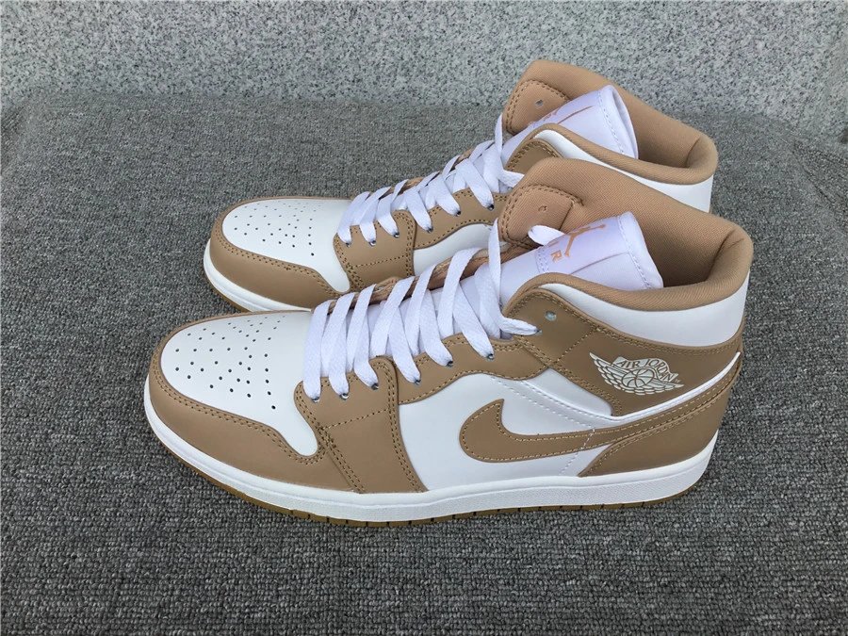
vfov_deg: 45.4
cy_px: 318
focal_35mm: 31
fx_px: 759
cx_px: 424
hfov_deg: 58.4
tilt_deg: -45.7
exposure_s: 1/578
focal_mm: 3.3
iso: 25
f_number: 2.4
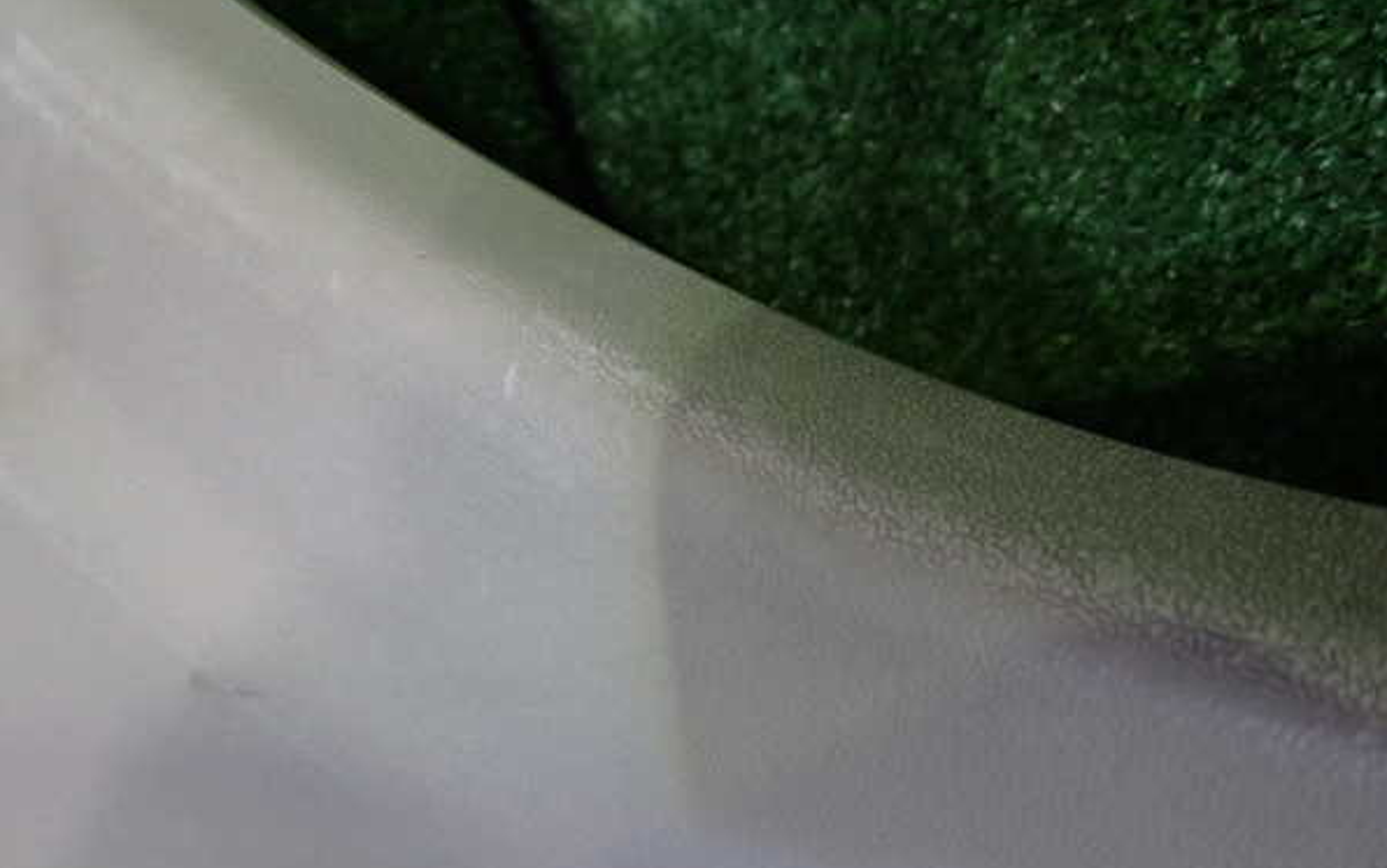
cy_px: 421
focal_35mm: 32
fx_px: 1210
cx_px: 696
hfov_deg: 59.6
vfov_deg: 39.5
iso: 500
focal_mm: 5.4
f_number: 2.3
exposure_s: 1/30
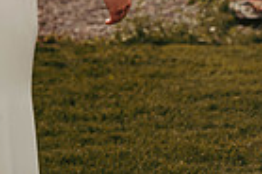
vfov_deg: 4.3
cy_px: -190
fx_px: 2280
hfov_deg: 6.5
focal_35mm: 314
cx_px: -26
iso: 200
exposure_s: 1/1600
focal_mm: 75
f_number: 2.8
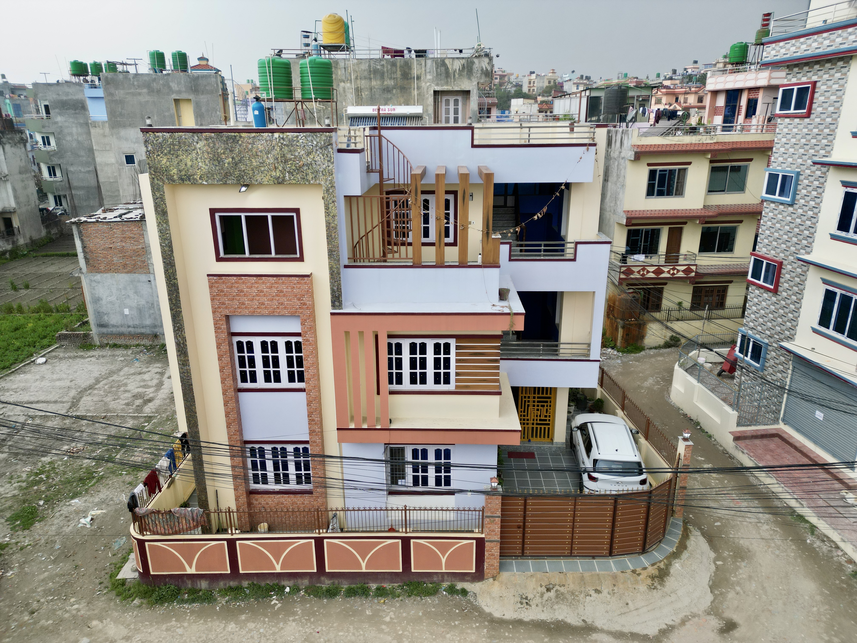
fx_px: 594
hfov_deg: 71.6
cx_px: 428
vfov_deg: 56.8
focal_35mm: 24
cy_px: 322
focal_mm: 6.72
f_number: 1.7
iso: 140
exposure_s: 1/1250
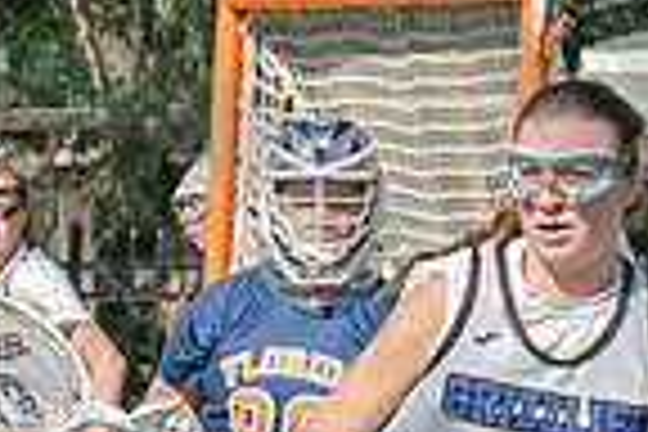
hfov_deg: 2.3
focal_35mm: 894
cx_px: 174
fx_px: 16091
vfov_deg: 1.5
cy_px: 527
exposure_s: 1/1250
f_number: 5.6
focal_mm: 70
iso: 250
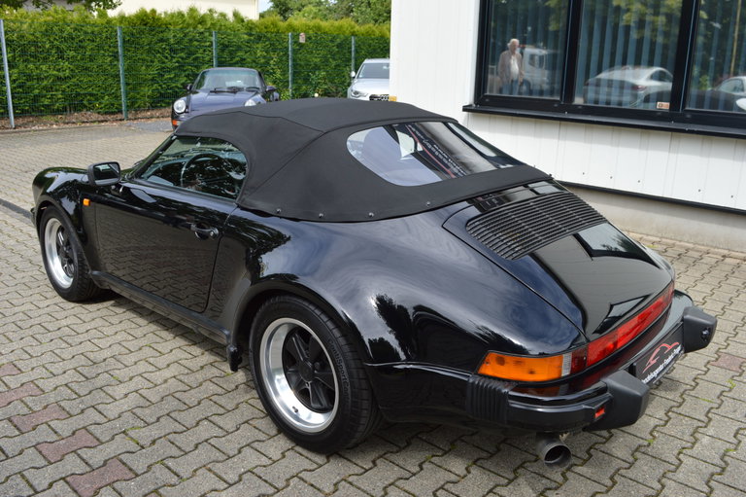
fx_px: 621
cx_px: 373
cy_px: 248
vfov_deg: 43.6
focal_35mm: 30
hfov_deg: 62.0
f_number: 7.1
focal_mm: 20
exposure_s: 1/200
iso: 100
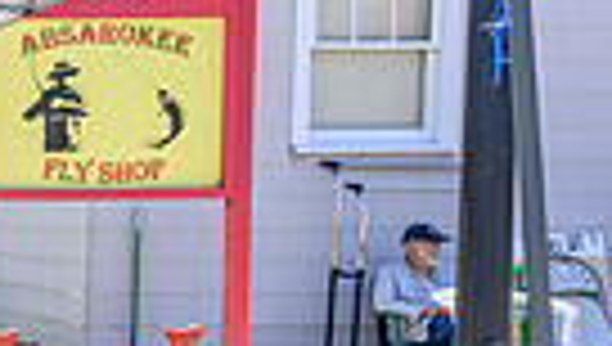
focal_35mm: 107
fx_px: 1739
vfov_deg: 11.3
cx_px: -594
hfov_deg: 15.9
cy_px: 330
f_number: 6.3
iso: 200
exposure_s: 1/200
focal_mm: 24
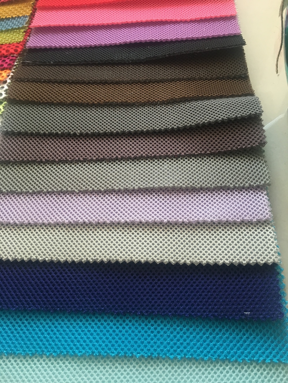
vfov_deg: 61.7
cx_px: 144
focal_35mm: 29
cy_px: 192
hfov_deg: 48.2
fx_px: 322
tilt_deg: -59.8
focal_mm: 4.15
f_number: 2.2
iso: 100
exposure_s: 1/33
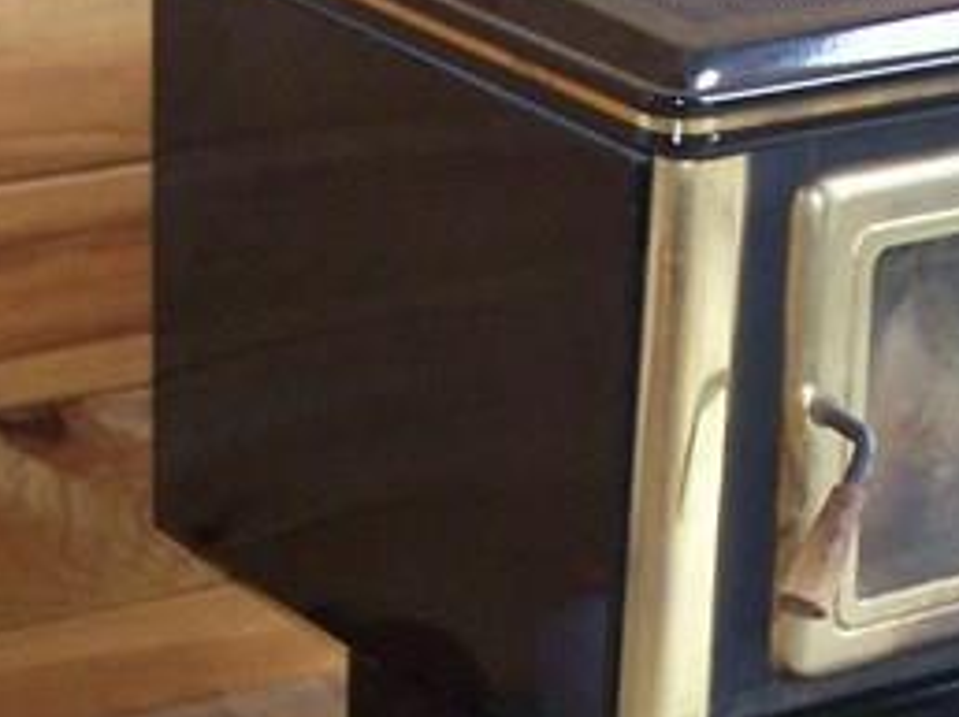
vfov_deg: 9.8
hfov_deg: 13.0
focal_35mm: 151
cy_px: 483
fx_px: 4179
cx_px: 743
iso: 160
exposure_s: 1/60
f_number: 2.8
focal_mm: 6.3
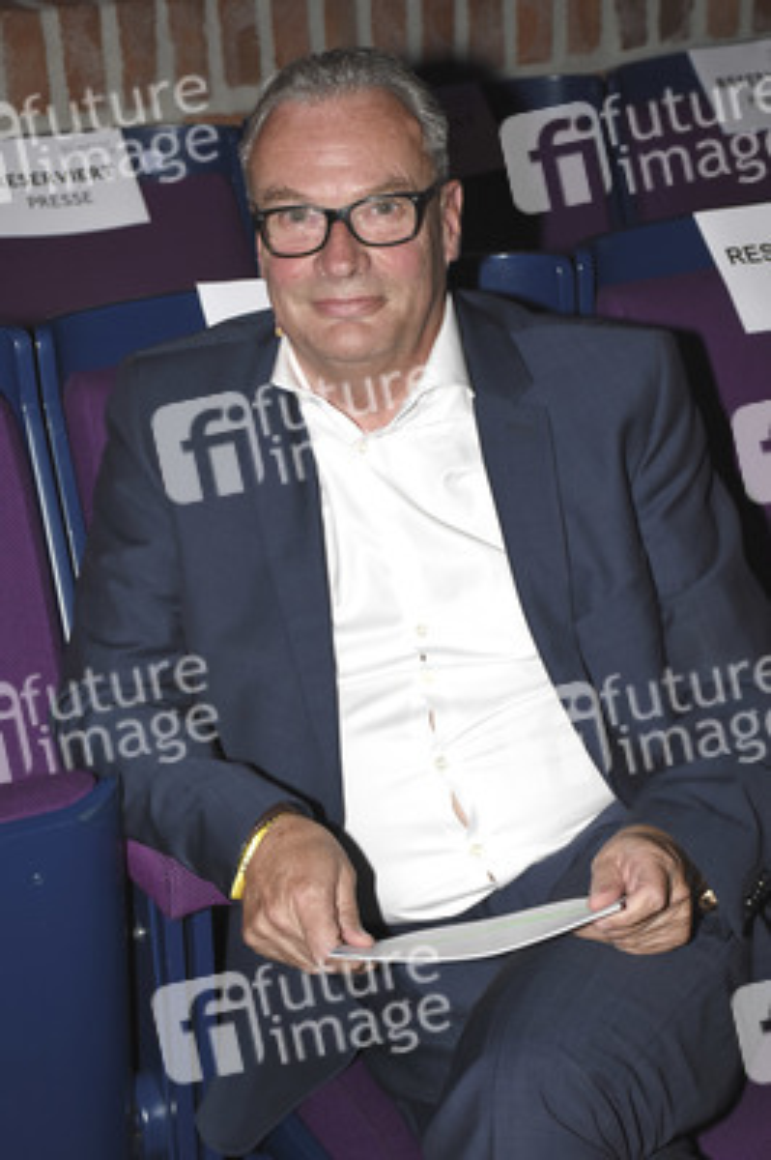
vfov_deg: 28.1
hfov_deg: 18.9
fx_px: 2317
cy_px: 580
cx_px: 386
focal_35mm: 72
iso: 1000
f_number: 6.3
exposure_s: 1/160
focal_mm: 48
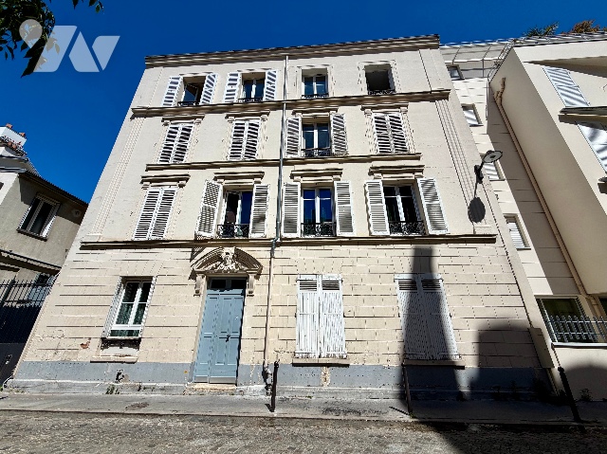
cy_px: 227
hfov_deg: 102.1
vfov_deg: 85.6
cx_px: 304
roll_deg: -0.3
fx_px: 245
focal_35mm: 14
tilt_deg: +23.4
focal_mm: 2.22
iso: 20
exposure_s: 1/1698
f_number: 2.2
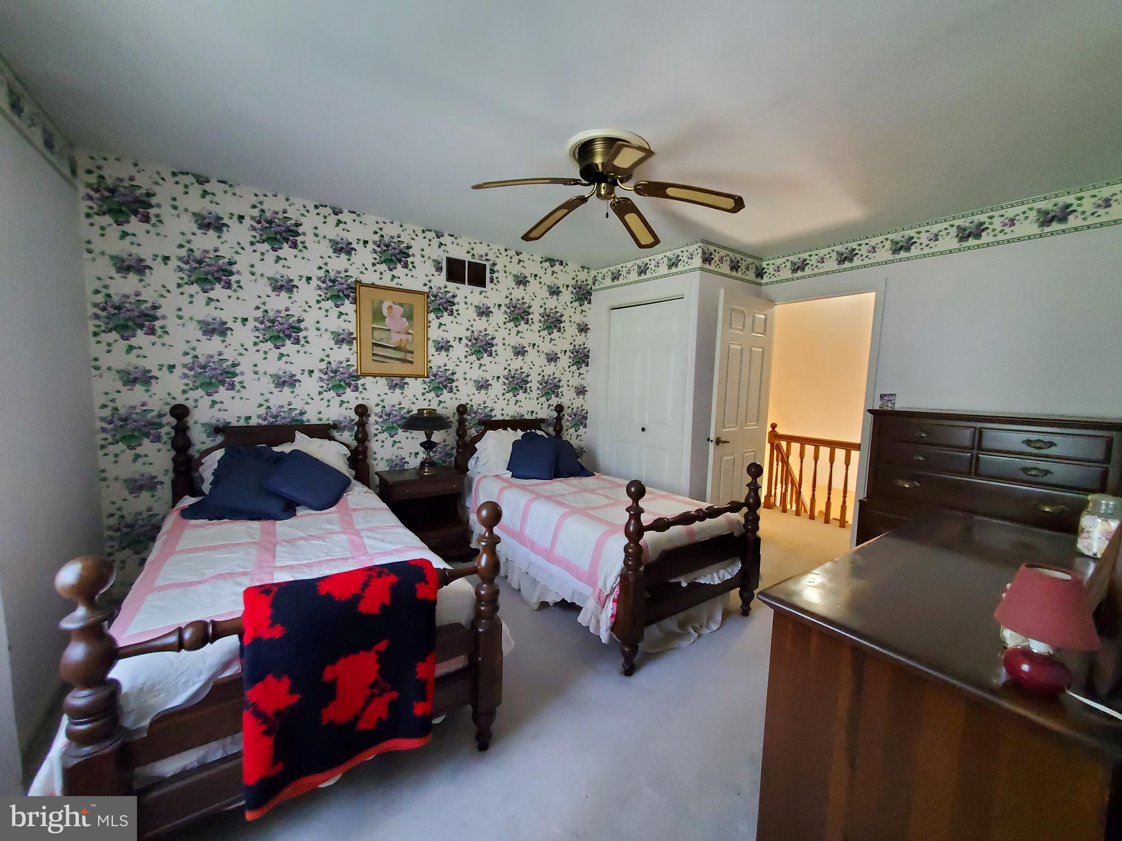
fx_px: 421
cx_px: 561
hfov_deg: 106.2
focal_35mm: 13
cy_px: 420
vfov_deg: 89.9
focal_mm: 1.8
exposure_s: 1/30
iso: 640
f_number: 2.2
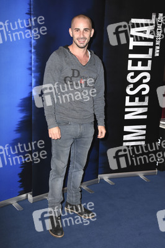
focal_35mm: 48
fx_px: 331
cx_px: 82
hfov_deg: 28.0
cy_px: 124
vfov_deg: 41.1
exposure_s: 1/60
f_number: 6.3
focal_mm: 32
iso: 1600
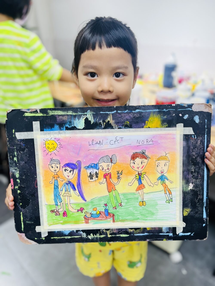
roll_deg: +1.3
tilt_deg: -29.3
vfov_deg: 67.3
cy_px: 143
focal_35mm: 26
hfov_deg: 53.1
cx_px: 108
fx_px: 215
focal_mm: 5.1
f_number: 1.6
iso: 50
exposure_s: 1/100
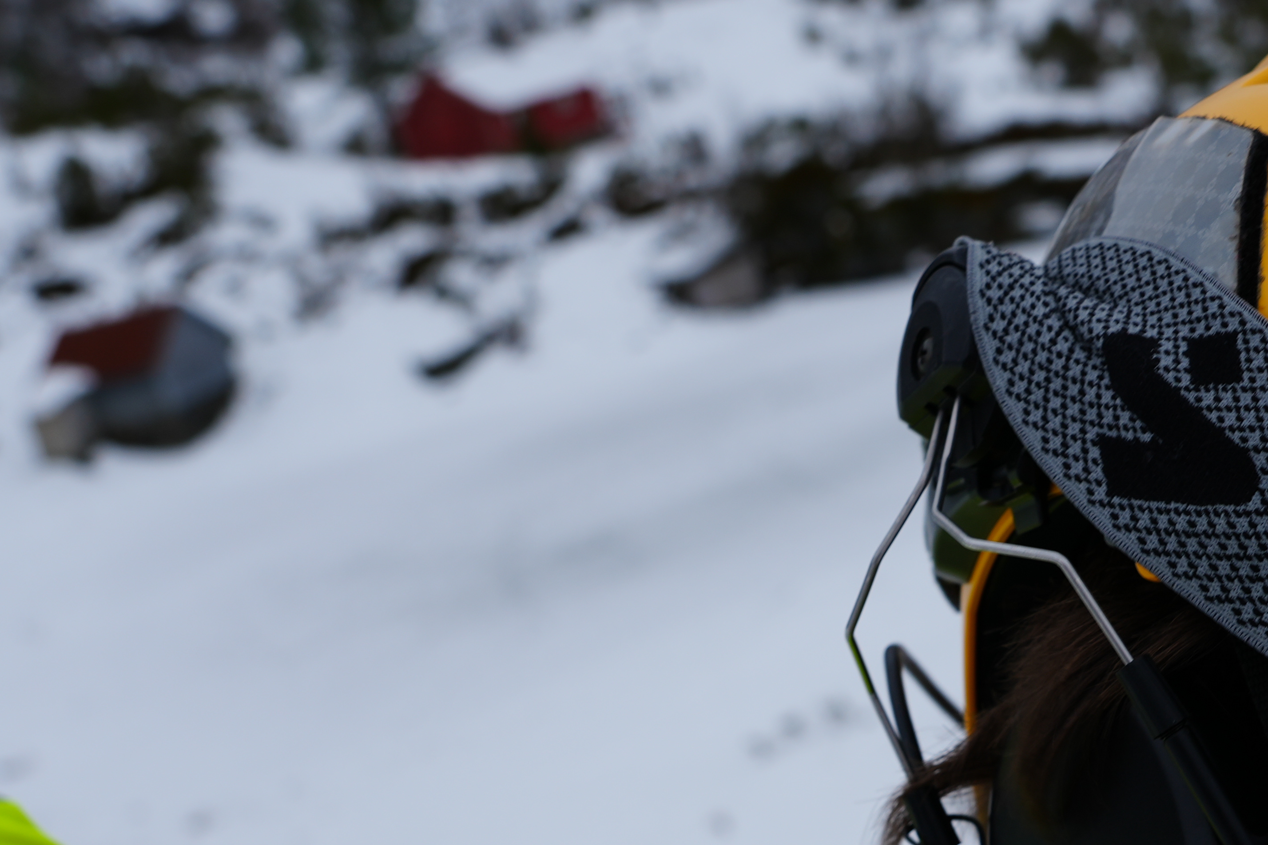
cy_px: 744
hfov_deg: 24.8
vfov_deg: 16.6
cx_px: 911
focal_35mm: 81
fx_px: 2853
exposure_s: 1/100
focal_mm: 33
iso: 100
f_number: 6.3
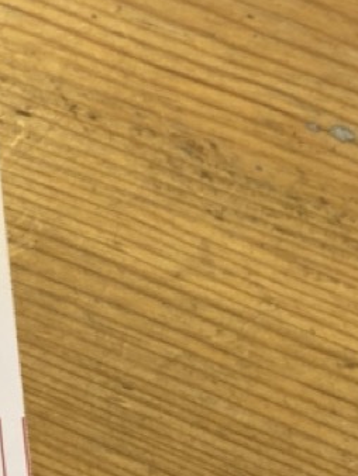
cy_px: -234
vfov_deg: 16.8
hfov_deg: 12.7
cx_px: -282
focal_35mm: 106
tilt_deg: -62.9
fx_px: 1460
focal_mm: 3.99
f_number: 1.8
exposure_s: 1/100
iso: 80
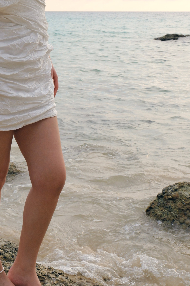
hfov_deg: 18.8
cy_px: 24
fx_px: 570
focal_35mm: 72
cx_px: 39
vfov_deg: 27.0
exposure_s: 1/320
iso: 800
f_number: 11
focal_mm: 32
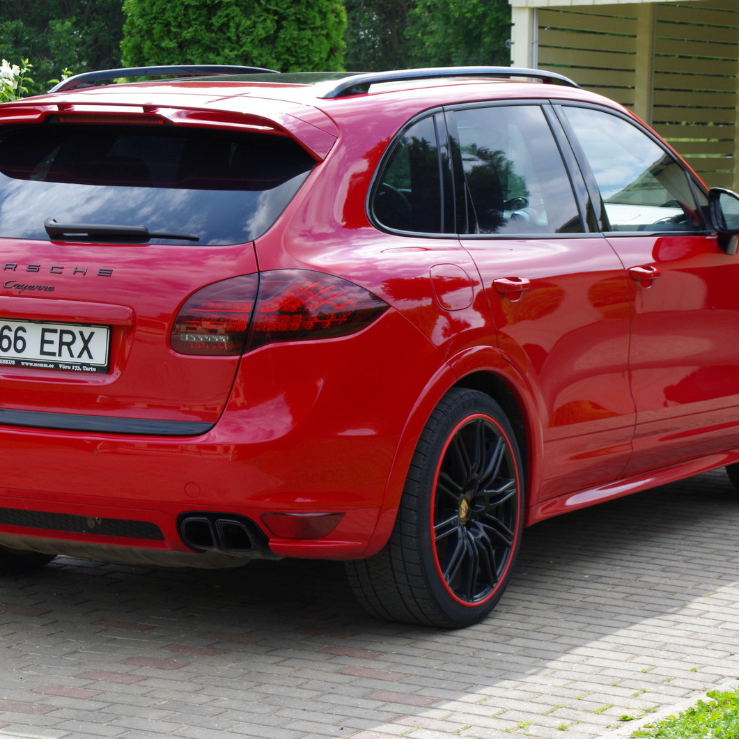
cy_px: 370
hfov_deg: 16.6
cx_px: 337
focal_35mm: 105
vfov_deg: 16.6
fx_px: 2536
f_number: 11
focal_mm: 55
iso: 200
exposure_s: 1/125
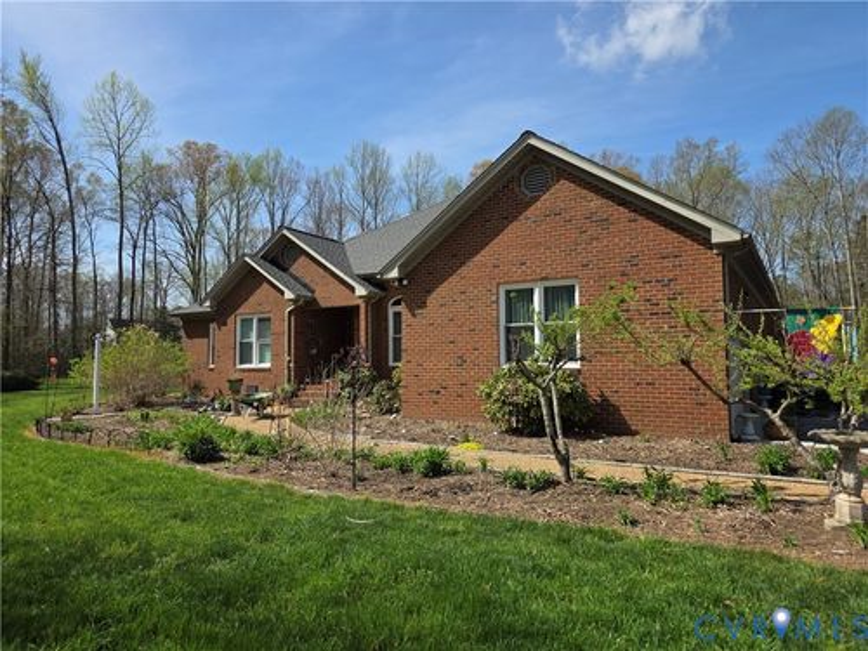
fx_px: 577
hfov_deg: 73.9
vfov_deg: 58.9
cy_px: 326
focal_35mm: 23
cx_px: 434
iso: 80
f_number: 1.7
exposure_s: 1/5153
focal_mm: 6.3
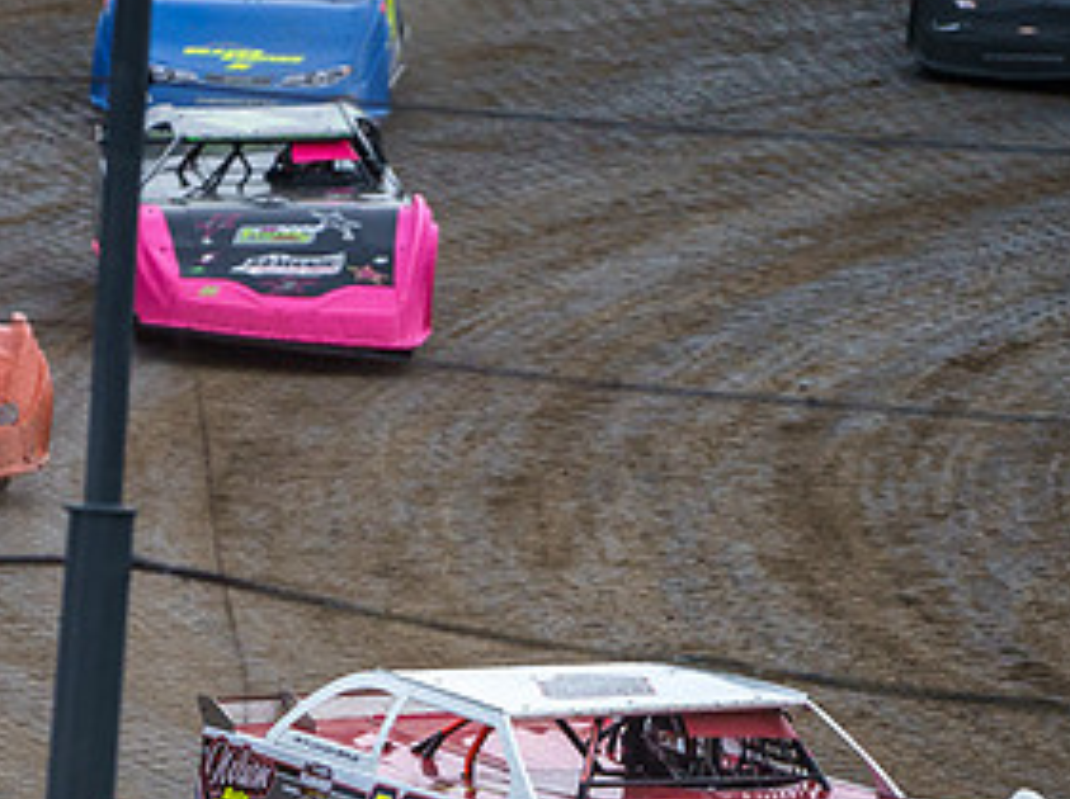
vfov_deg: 3.1
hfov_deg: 4.2
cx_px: 263
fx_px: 14725
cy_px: 692
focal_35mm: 477
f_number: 4
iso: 2000
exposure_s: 1/1250
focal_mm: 200
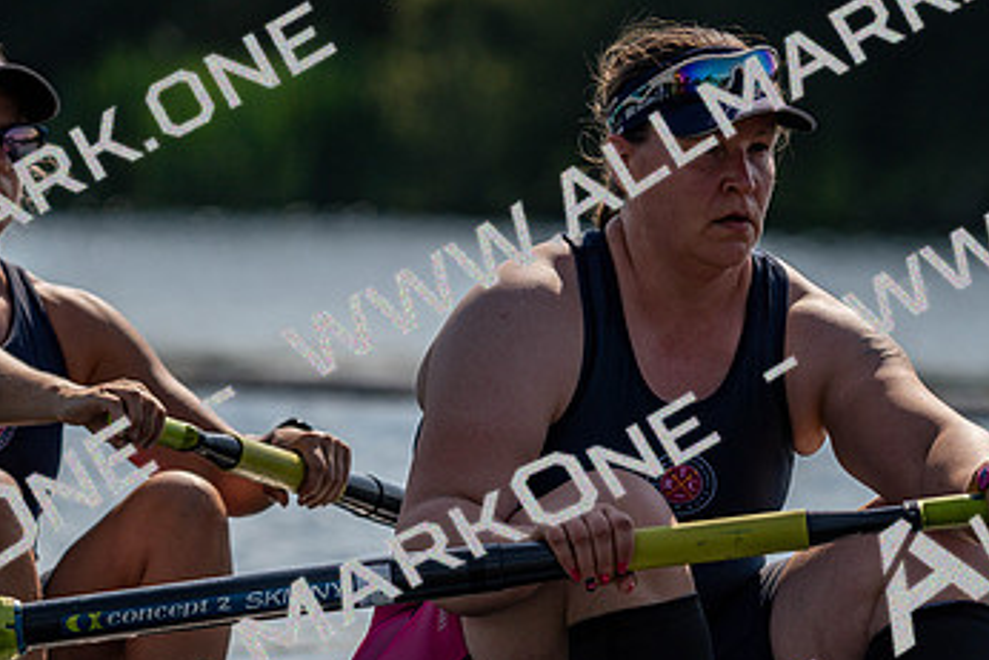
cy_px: 384
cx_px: 635
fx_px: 13301
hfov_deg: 4.3
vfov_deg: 2.8
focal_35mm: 484
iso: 125
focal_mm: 289
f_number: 5.6
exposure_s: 1/1600
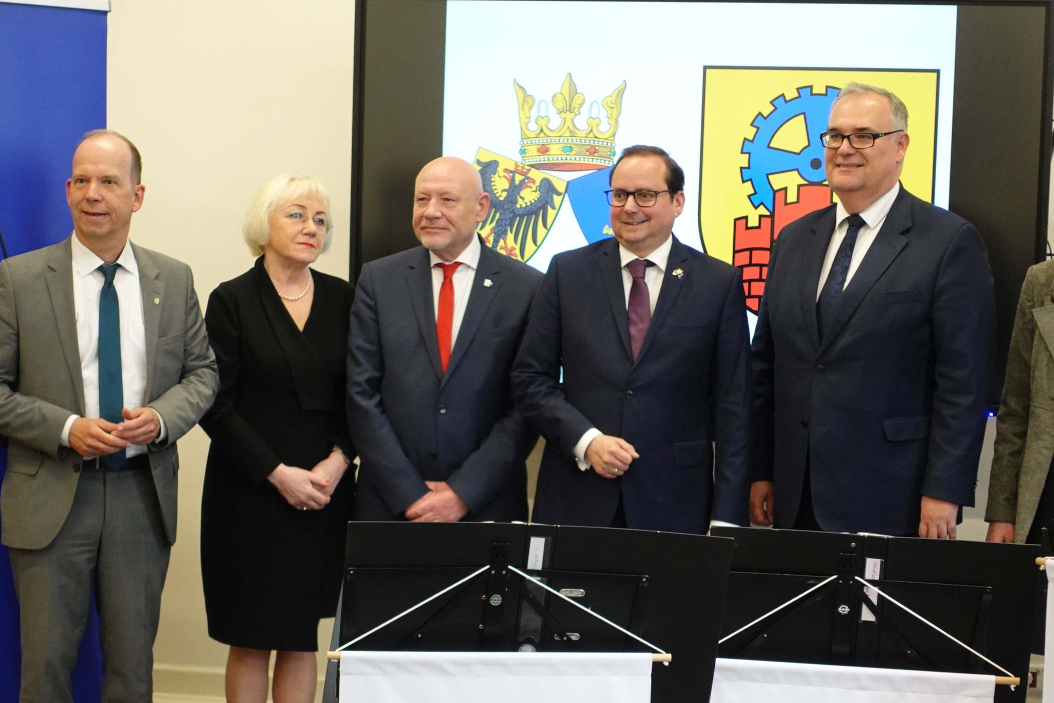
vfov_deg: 16.4
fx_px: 2430
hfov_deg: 24.5
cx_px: 525
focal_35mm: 83
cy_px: 435
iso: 1250
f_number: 2.8
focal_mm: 23.64
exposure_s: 1/80
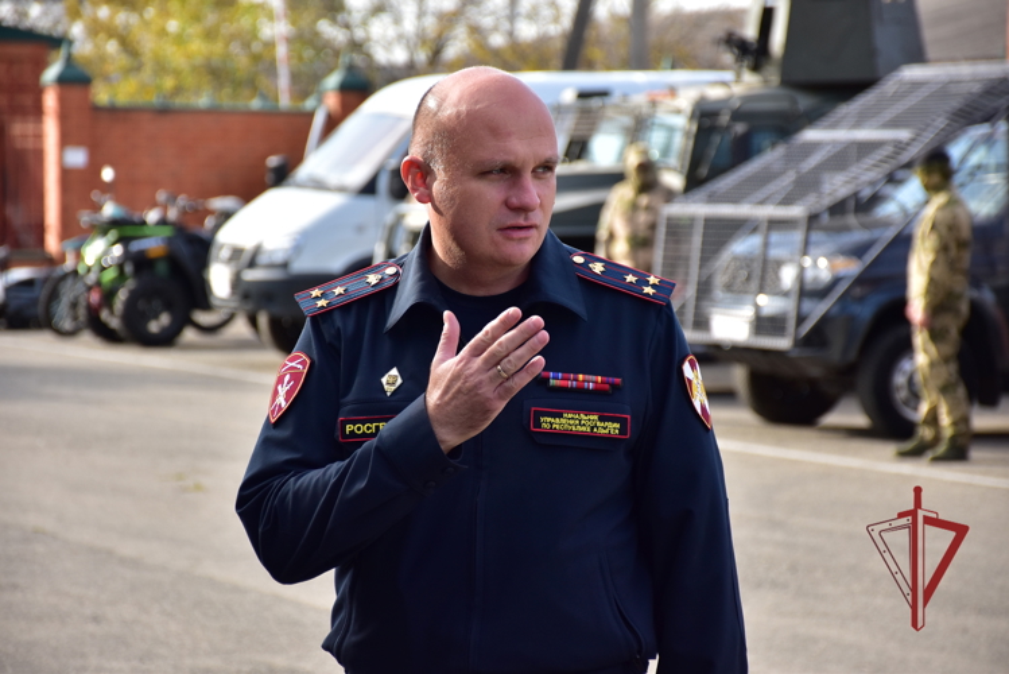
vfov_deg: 8.7
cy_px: 337
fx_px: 4416
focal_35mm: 158
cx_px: 504
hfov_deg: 13.0
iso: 250
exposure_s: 1/640
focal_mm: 105
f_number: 5.6
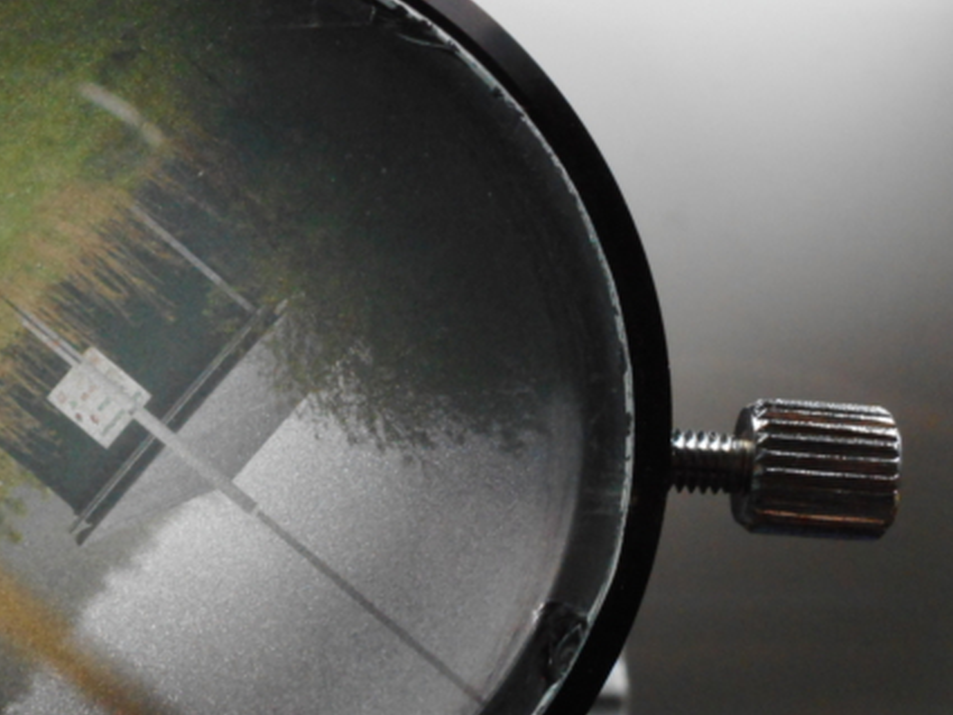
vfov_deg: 10.7
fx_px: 3828
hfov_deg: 14.1
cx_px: 144
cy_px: 390
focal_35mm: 139
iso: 400
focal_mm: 13.8
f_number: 5.5
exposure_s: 1/30
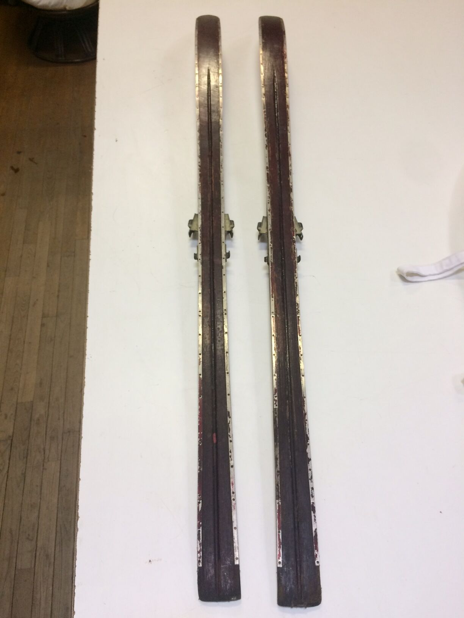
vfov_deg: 61.7
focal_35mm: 29
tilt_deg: -54.1
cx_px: 232
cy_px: 309
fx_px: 518
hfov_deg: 48.2
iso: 50
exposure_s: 1/33
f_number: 2.2
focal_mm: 4.15
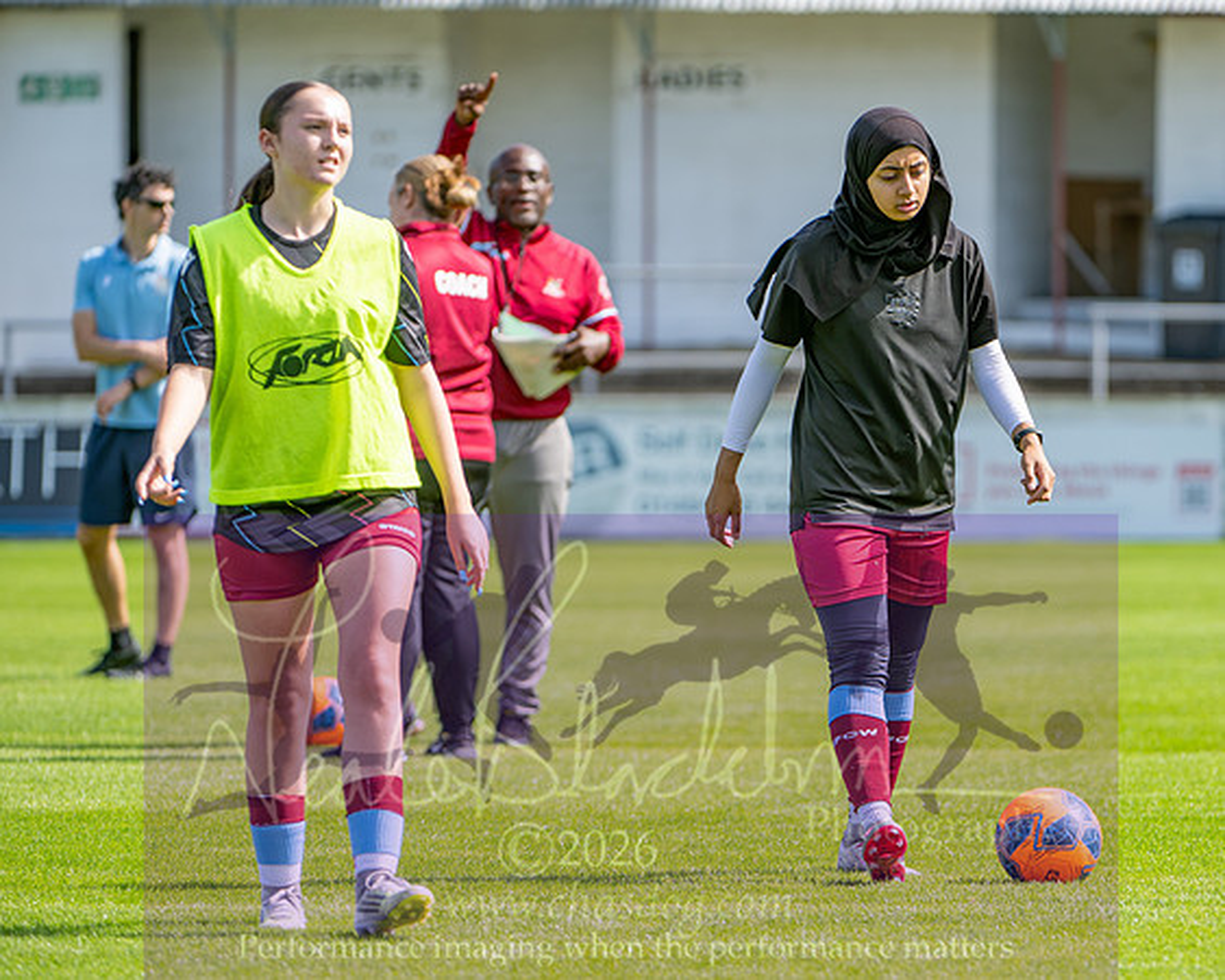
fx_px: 12070
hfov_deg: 5.8
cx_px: 732
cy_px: 482
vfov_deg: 4.6
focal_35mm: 333
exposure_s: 1/2000
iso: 400
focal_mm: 240
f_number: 4
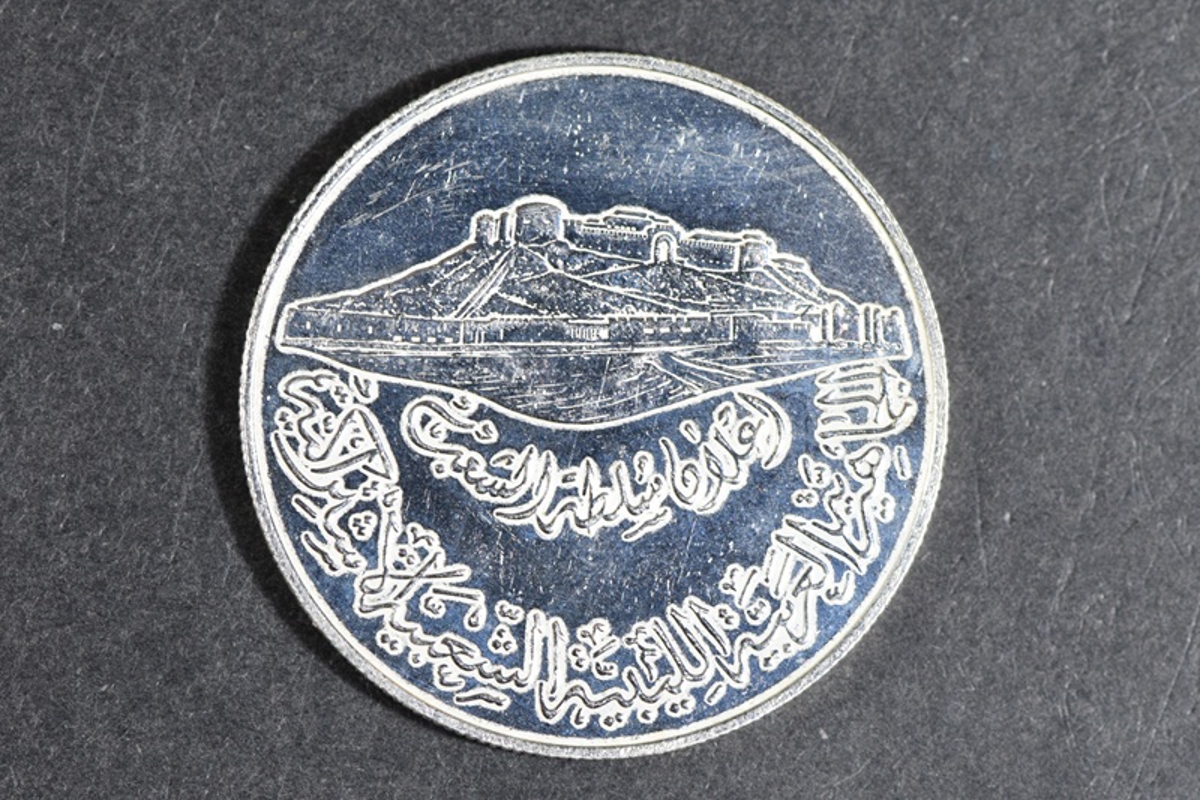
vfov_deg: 8.7
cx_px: 600
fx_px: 5249
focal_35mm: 158
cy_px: 400
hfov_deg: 13.0
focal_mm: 105
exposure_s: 1/100
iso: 1600
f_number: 9
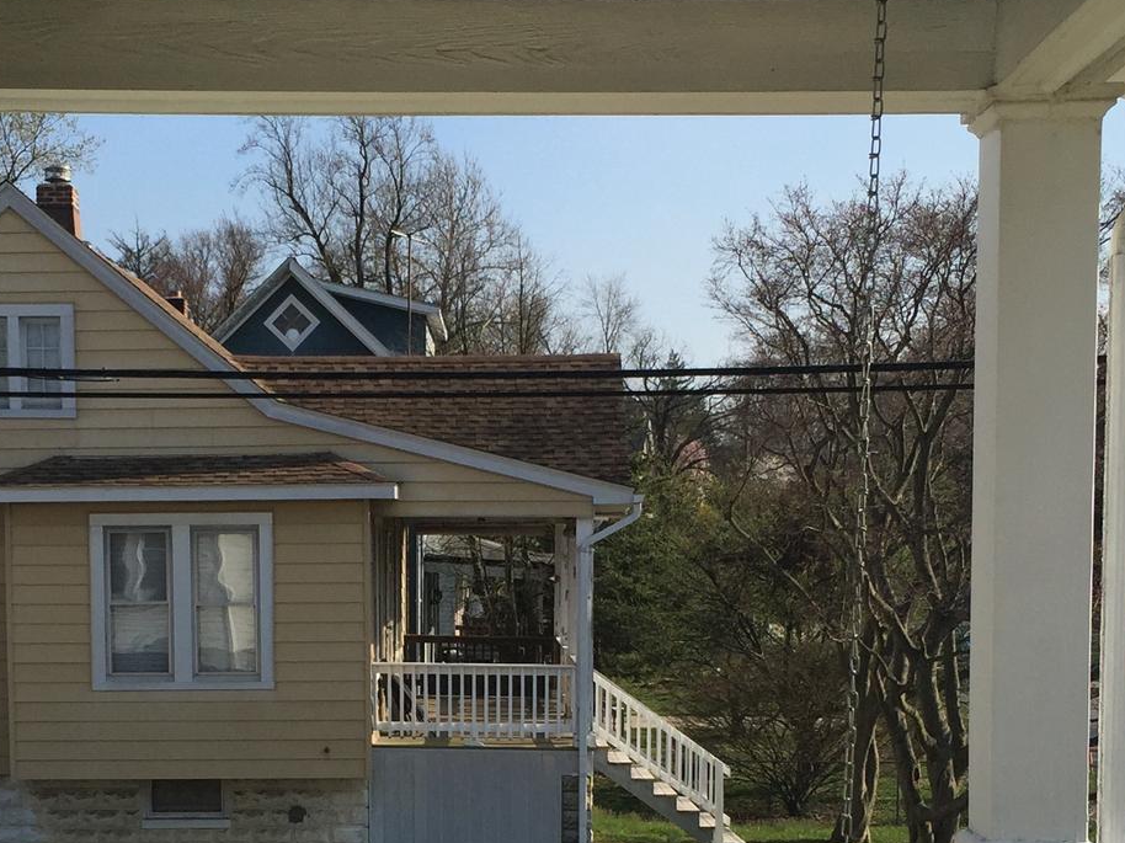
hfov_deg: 29.7
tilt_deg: -5.2
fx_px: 2112
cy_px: 731
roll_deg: +1.8
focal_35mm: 65
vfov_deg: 22.1
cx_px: 415
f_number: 2.2
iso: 32
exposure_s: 1/2639
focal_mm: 4.15
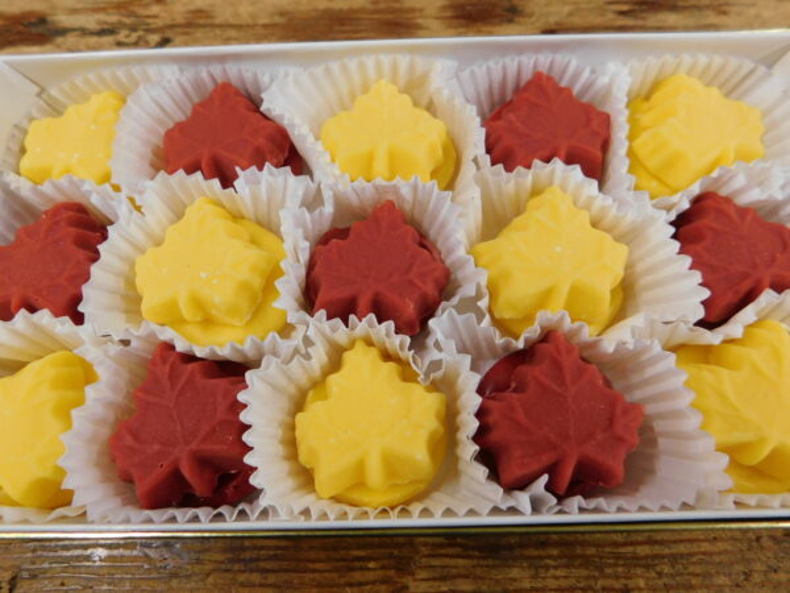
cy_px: 296
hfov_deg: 73.9
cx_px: 395
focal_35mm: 23
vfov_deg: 58.9
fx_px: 525
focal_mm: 4
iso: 280
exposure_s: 1/30
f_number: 3
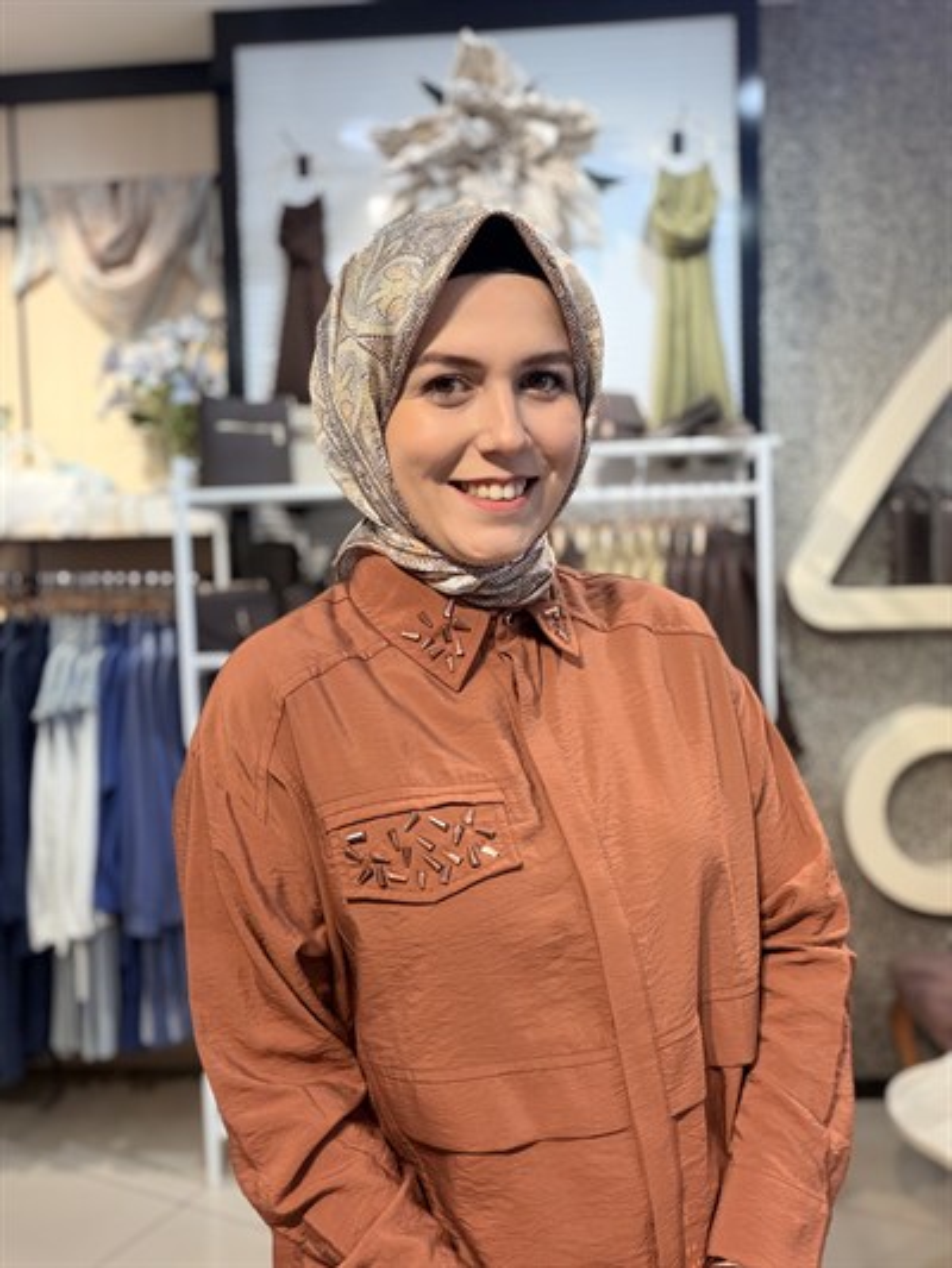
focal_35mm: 30
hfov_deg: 46.8
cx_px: 476
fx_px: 1100
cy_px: 634
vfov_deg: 60.0
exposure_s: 1/100
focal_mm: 2.71
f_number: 1.9
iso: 64
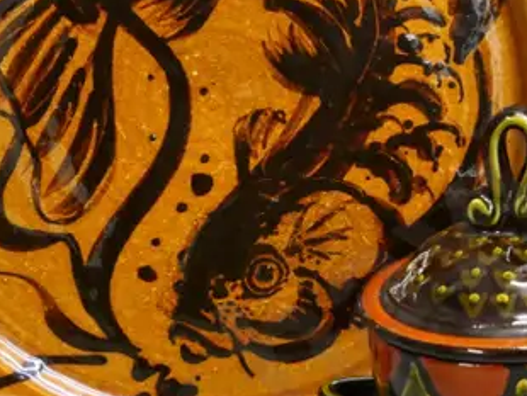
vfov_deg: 11.2
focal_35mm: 132
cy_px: 143
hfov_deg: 14.6
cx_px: 578
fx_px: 2011
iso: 3200
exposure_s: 1/100
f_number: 4.1
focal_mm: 20
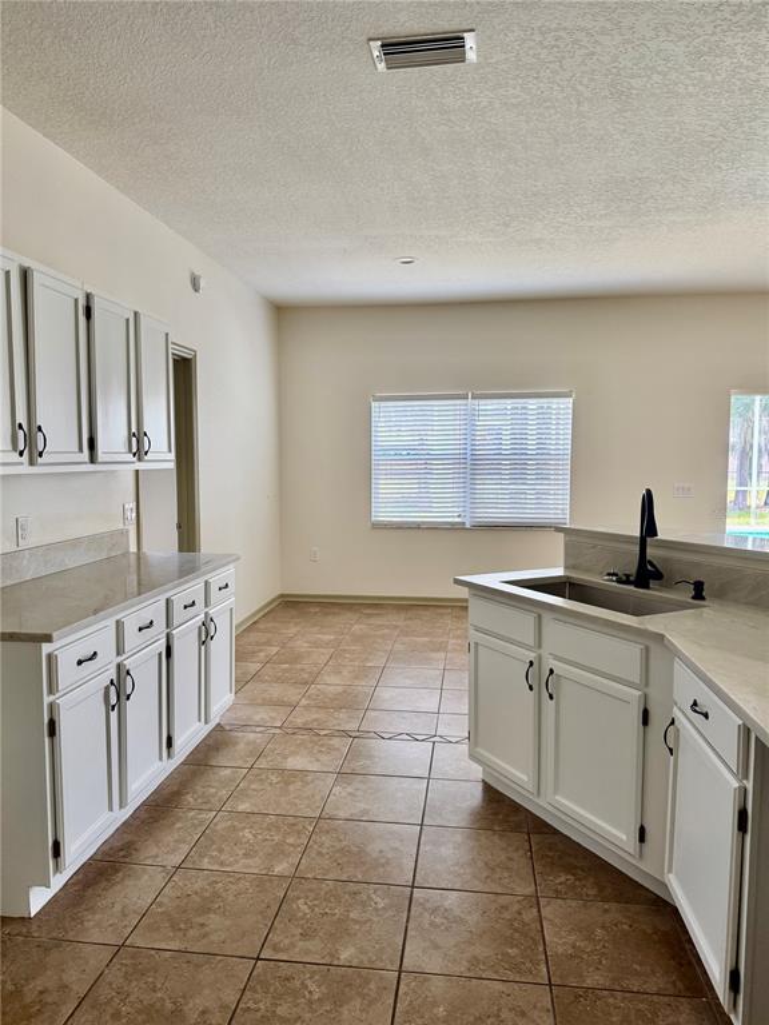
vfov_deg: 71.6
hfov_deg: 56.8
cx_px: 384
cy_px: 512
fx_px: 711
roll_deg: -0.7
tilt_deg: -3.9
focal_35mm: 24
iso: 125
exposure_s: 1/121
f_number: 1.78
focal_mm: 6.76
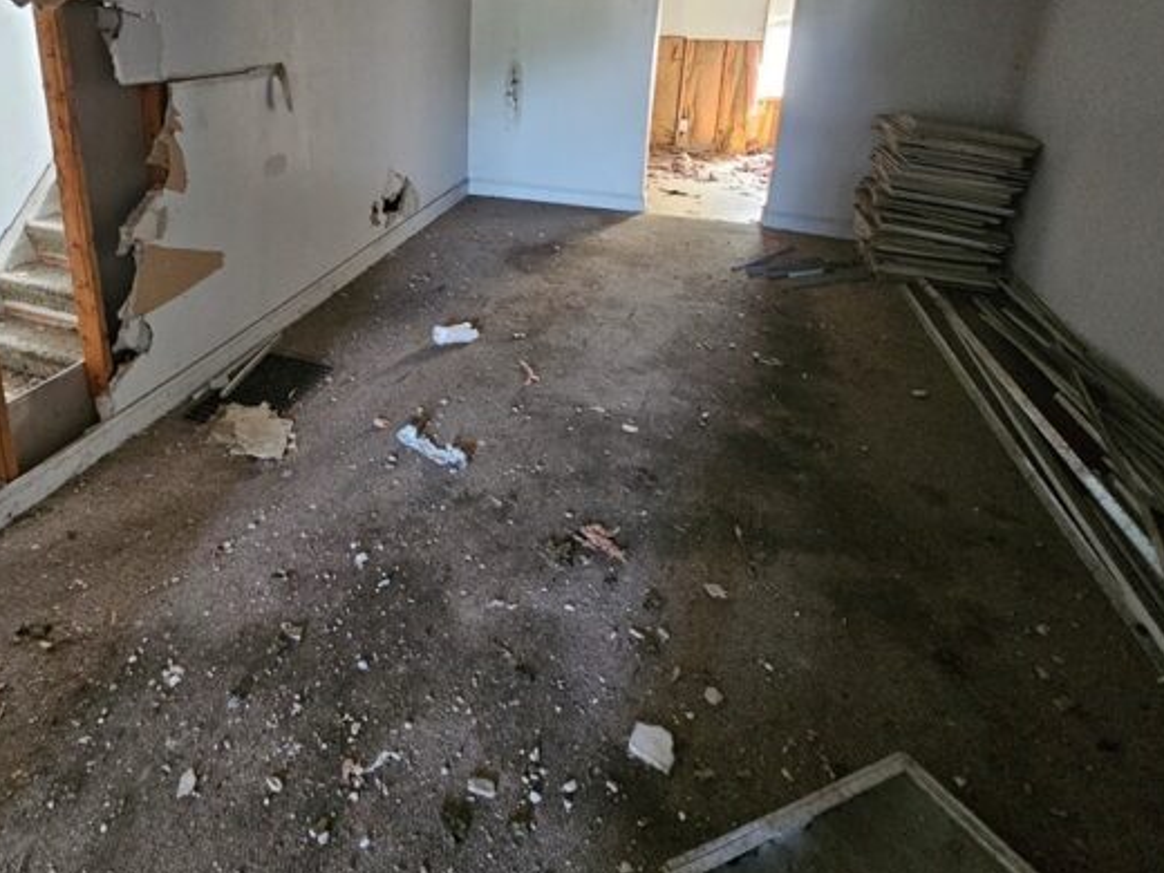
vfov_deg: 62.7
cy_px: 233
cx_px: 405
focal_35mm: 20
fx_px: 673
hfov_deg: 79.5
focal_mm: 2.2
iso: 640
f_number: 2.2
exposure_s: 1/25
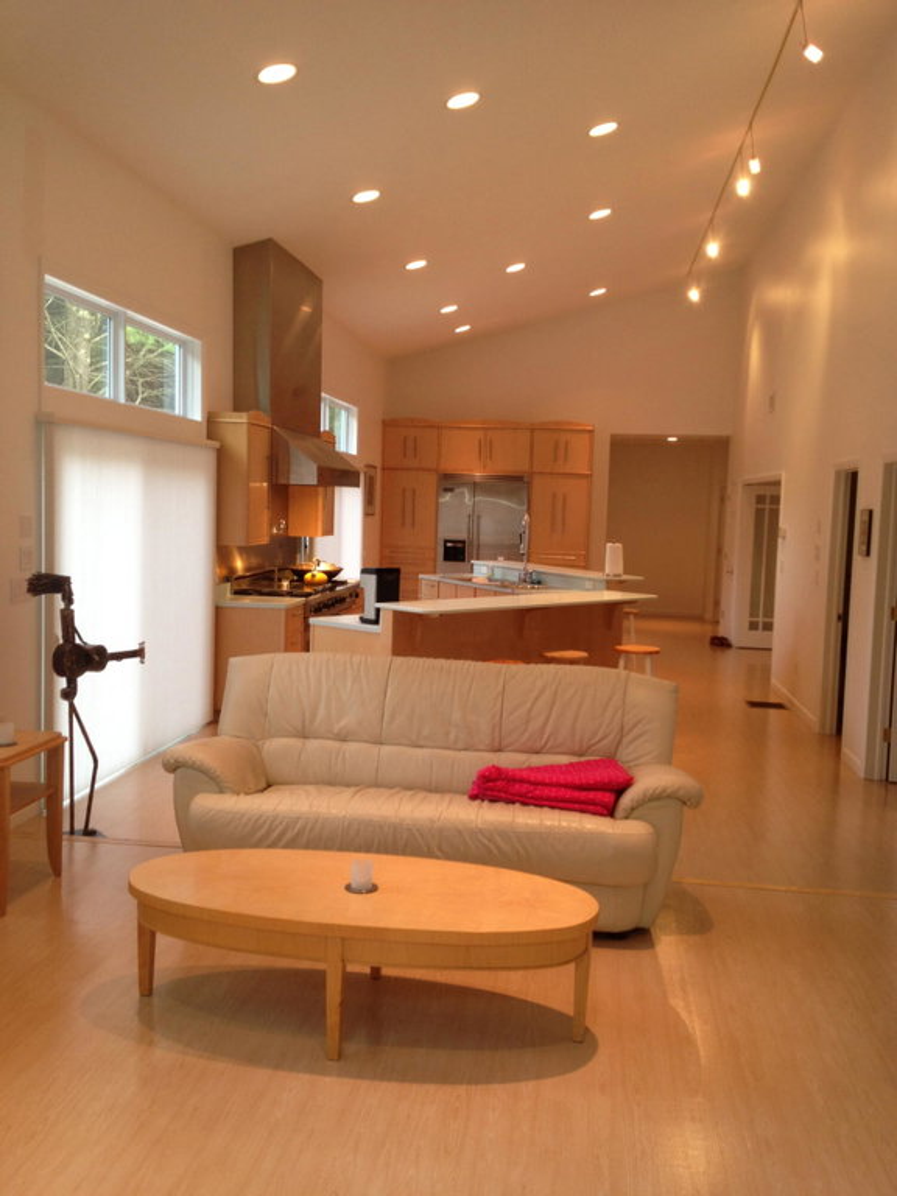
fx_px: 1209
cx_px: 448
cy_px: 598
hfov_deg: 40.7
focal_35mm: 35
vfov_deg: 52.6
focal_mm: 4.28
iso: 64
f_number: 2.4
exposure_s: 1/24
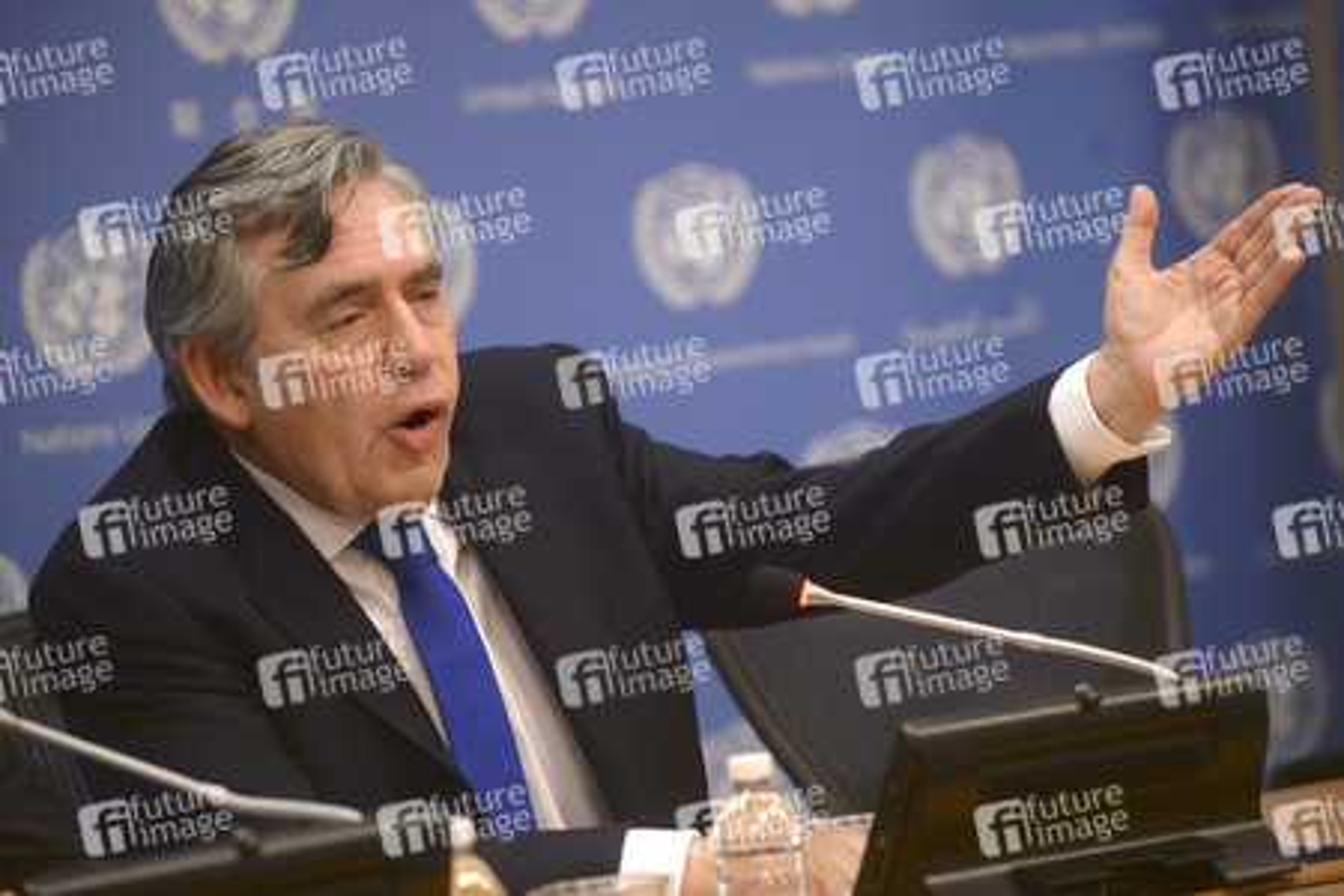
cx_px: 672
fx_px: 7466
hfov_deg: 10.3
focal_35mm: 200
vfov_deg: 6.9
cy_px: 448
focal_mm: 200
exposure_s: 1/500
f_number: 3.5
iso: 1600
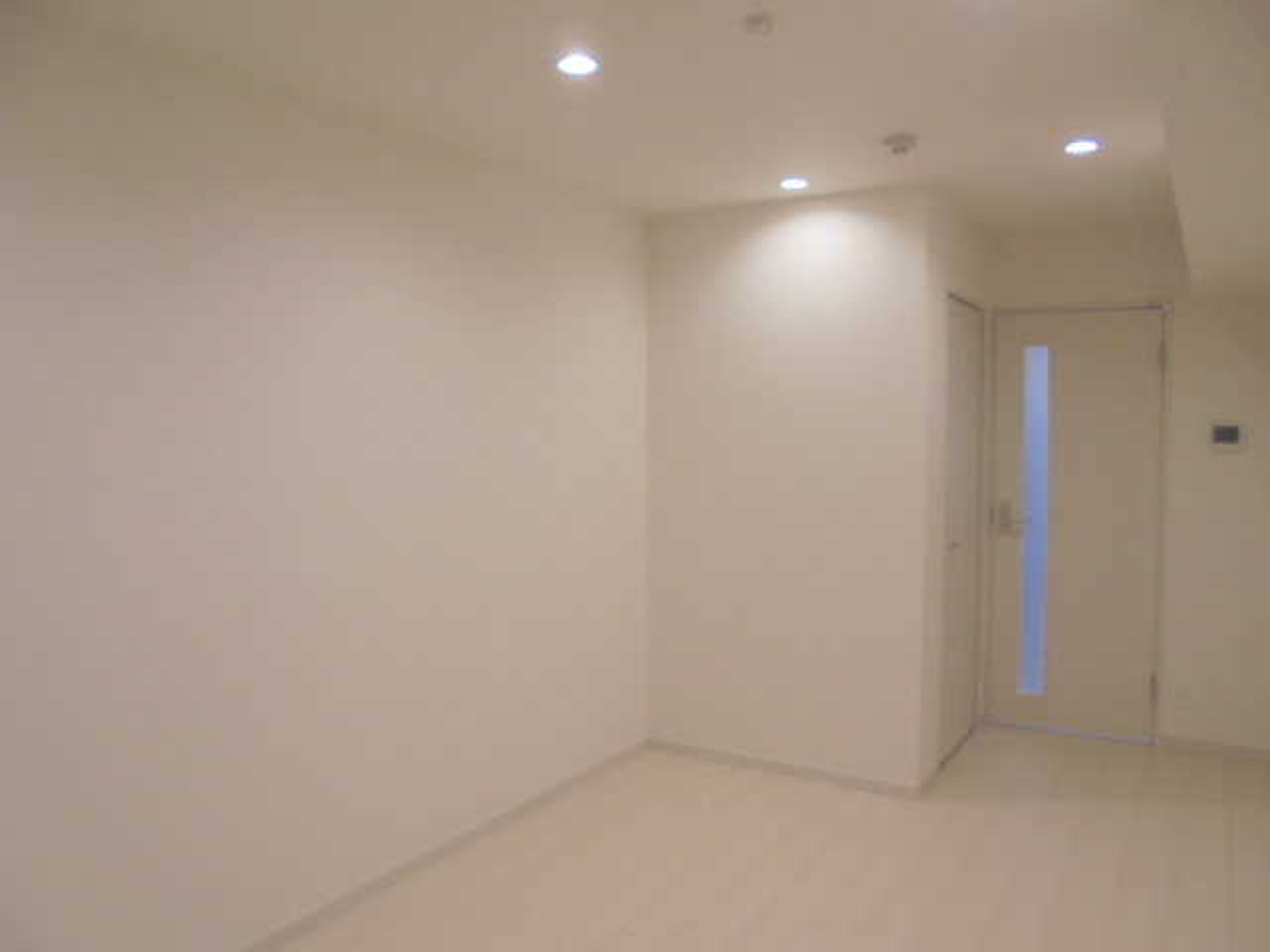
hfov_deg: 67.3
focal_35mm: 26
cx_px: 635
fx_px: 954
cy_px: 476
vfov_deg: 53.1
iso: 200
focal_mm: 4.6
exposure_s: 1/30
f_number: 3.5
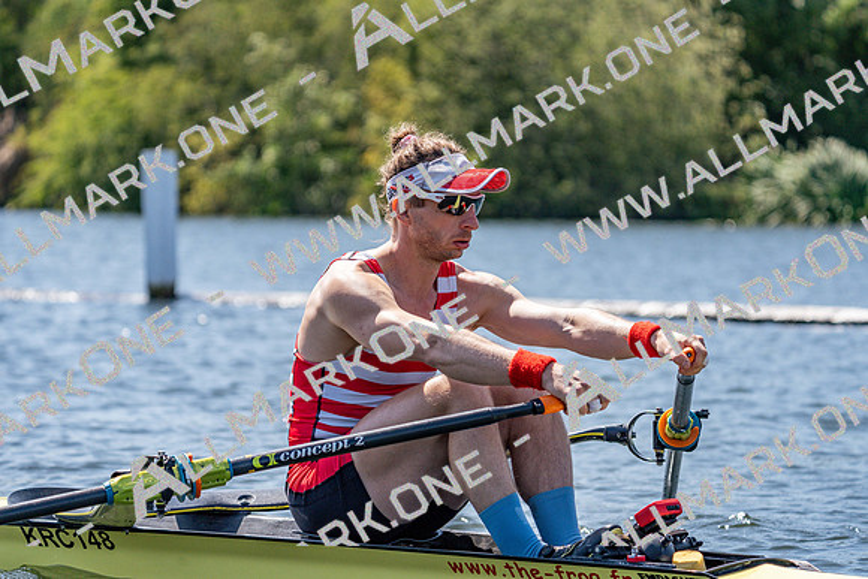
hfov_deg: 10.3
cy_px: 290
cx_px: 434
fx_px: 4823
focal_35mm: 200
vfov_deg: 6.9
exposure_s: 1/2000
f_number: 5.6
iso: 320
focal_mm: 200
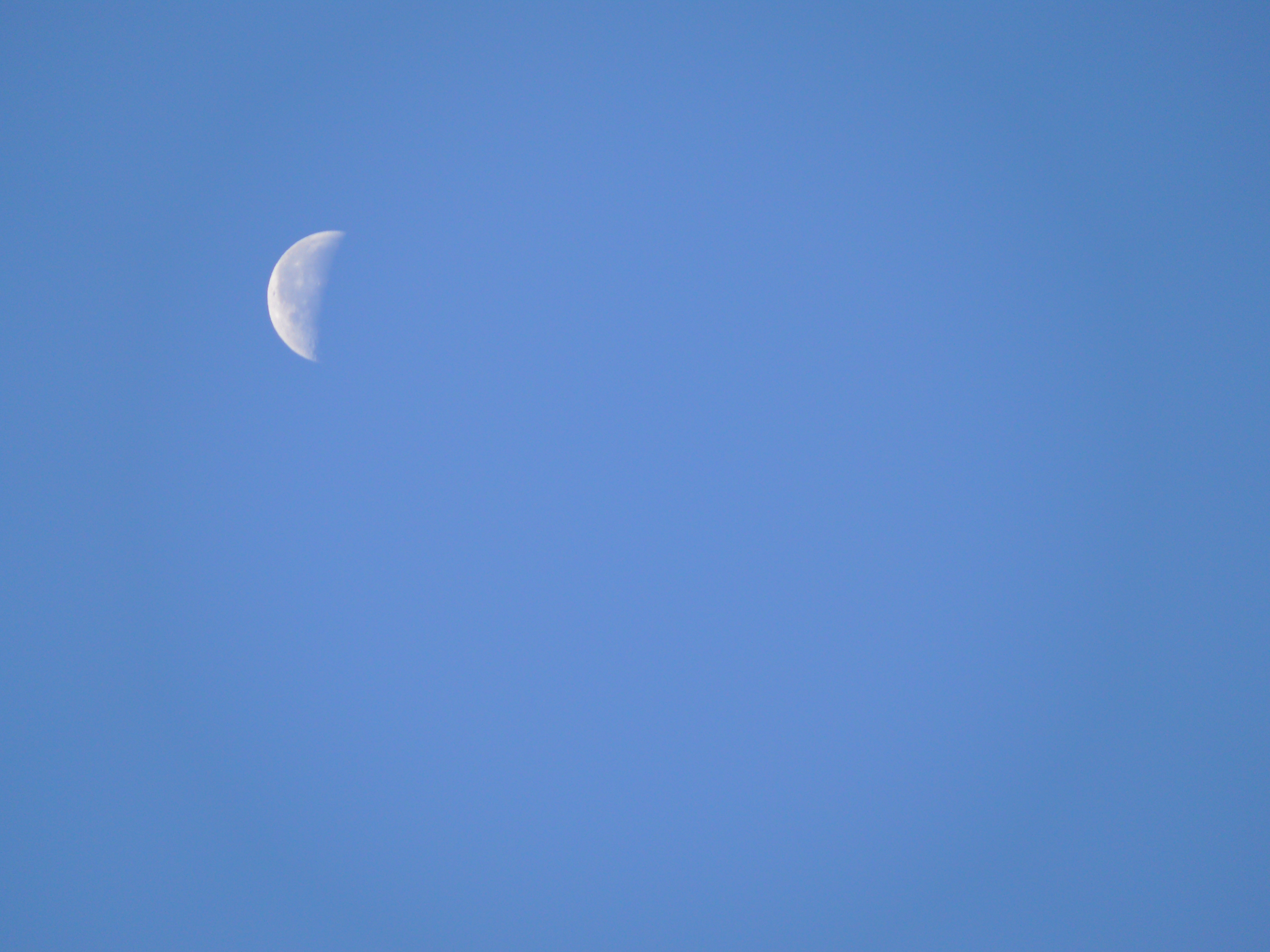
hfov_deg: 4.7
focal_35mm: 420
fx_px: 15409
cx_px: 635
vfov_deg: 3.5
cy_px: 476
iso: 100
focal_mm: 88.8
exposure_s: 1/60
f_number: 3.7
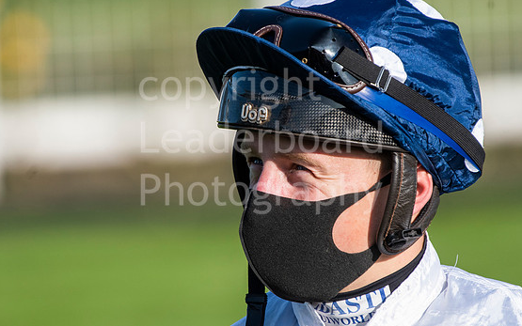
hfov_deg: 2.9
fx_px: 10457
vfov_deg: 1.8
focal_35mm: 735
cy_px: 146
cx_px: 262
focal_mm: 460
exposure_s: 1/1600
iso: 640
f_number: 6.3
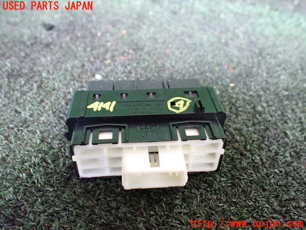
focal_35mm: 30
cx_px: 153
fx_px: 265
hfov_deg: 60.0
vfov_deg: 46.8
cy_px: 115
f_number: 2.3
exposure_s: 1/60
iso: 800
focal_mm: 5.4
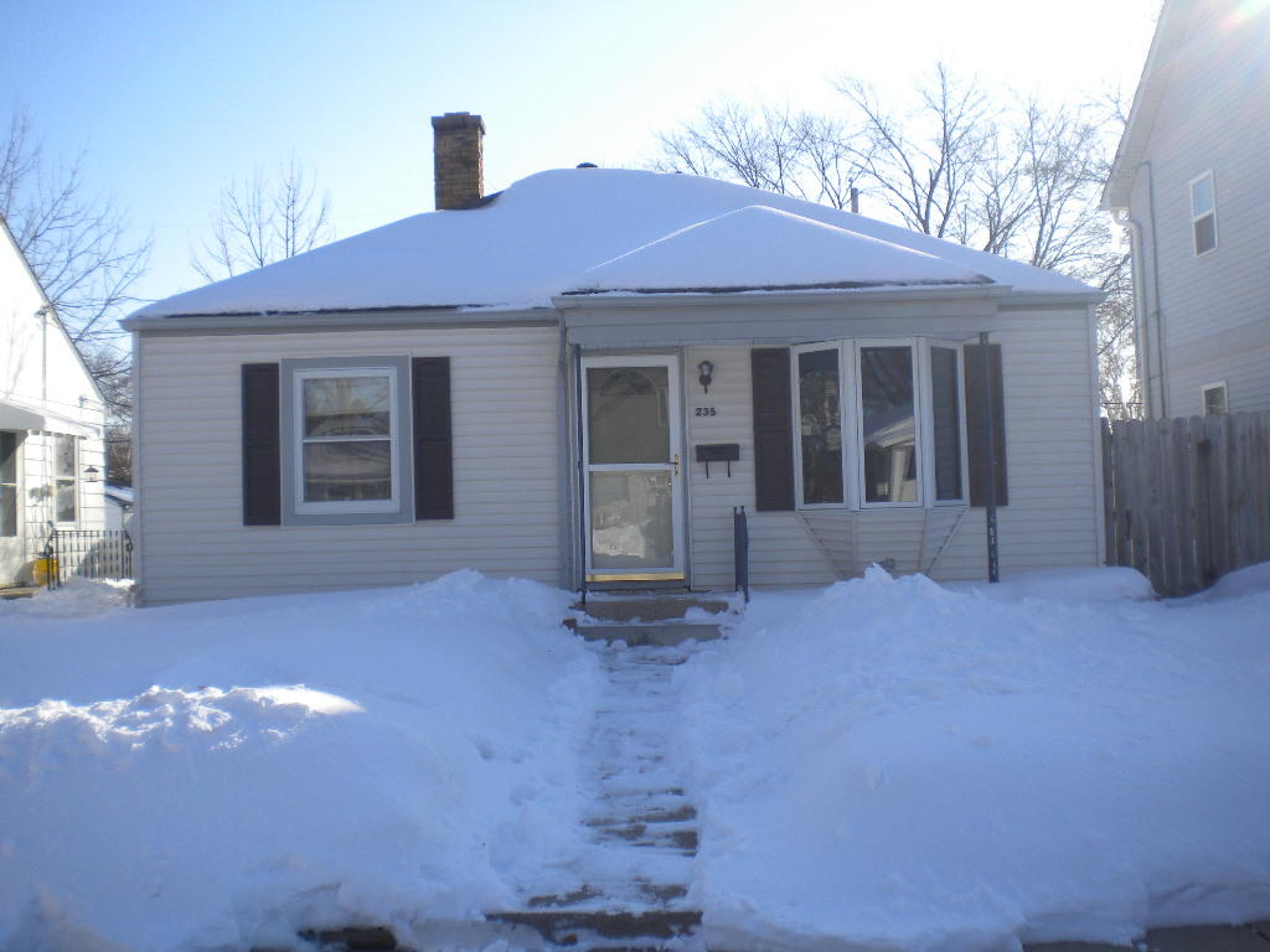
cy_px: 476
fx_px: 1284
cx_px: 635
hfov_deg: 52.6
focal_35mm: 35
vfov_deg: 40.7
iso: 80
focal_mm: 6.3
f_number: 4.6
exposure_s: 1/440
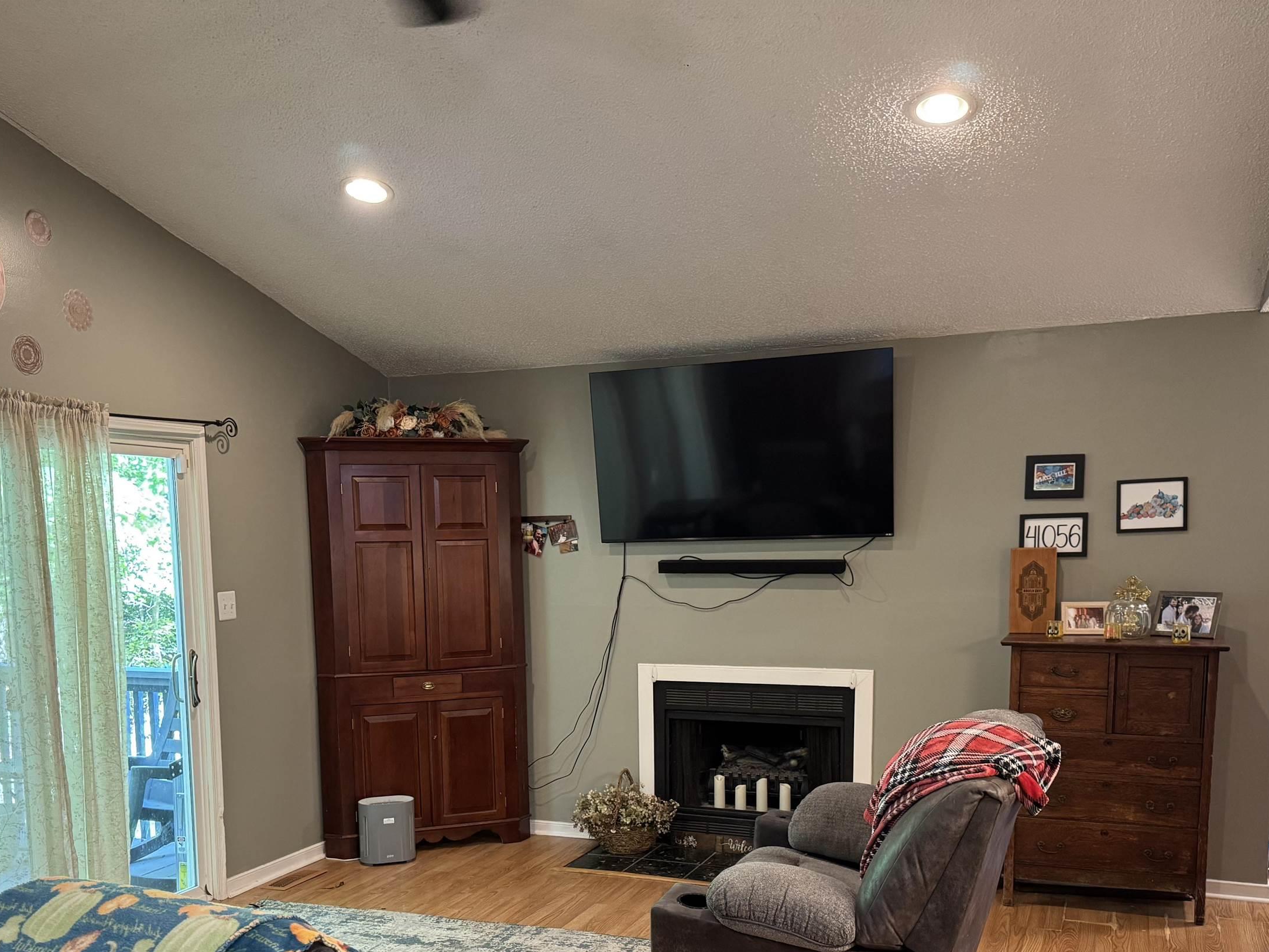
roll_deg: +0.7
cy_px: 672
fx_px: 1246
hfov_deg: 53.9
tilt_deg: -7.1
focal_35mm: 34
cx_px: 574
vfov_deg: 41.0
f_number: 1.78
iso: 400
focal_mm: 6.76
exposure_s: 1/60
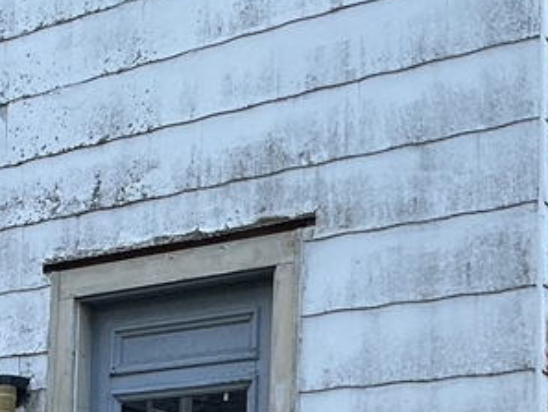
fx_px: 1584
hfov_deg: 18.3
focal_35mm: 100
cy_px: 552
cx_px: -166
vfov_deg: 14.1
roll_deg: -2.0
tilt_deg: +5.8
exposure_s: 1/318
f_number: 1.8
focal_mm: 3
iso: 25
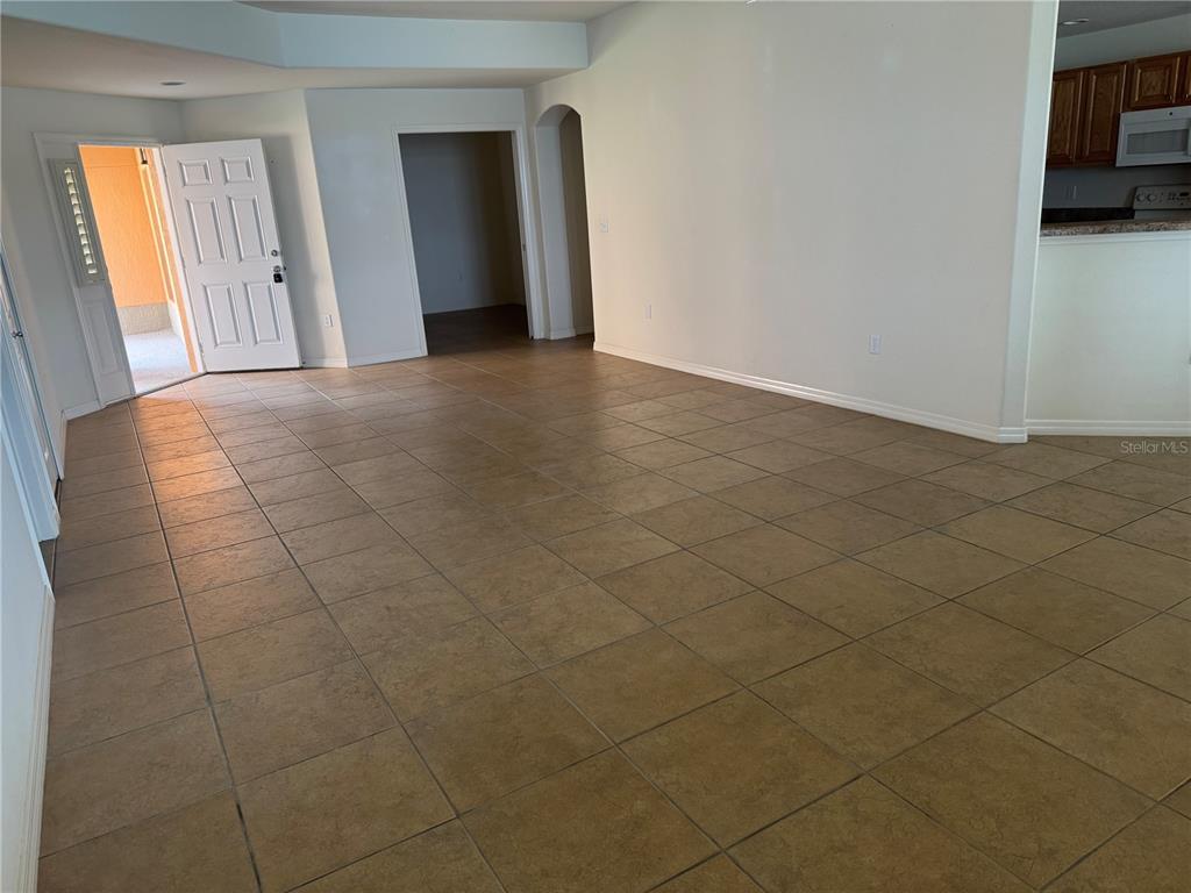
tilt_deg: -17.9
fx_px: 826
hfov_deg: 71.6
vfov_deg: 56.8
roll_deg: +4.7
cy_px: 446
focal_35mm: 24
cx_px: 596
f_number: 1.78
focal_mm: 6.76
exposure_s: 1/103
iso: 200
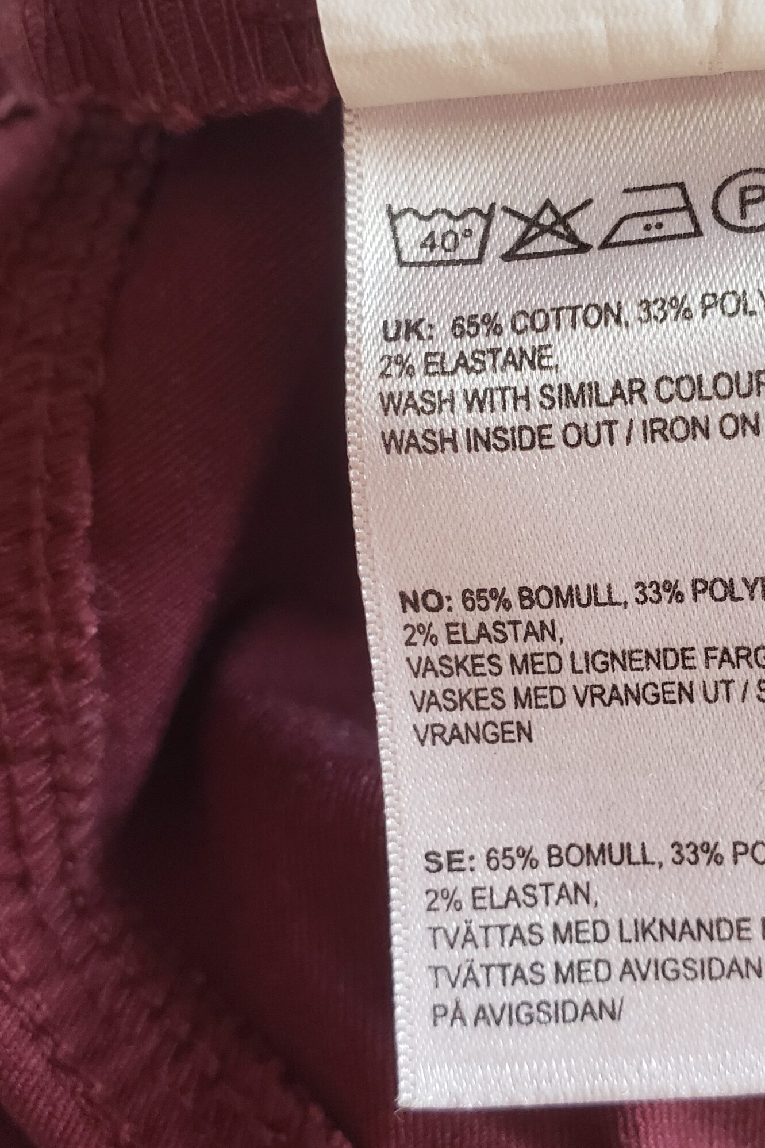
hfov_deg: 33.4
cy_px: 565
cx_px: 589
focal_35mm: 39
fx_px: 1243
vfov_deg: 49.6
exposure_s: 1/50
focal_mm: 4.3
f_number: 2.4
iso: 500
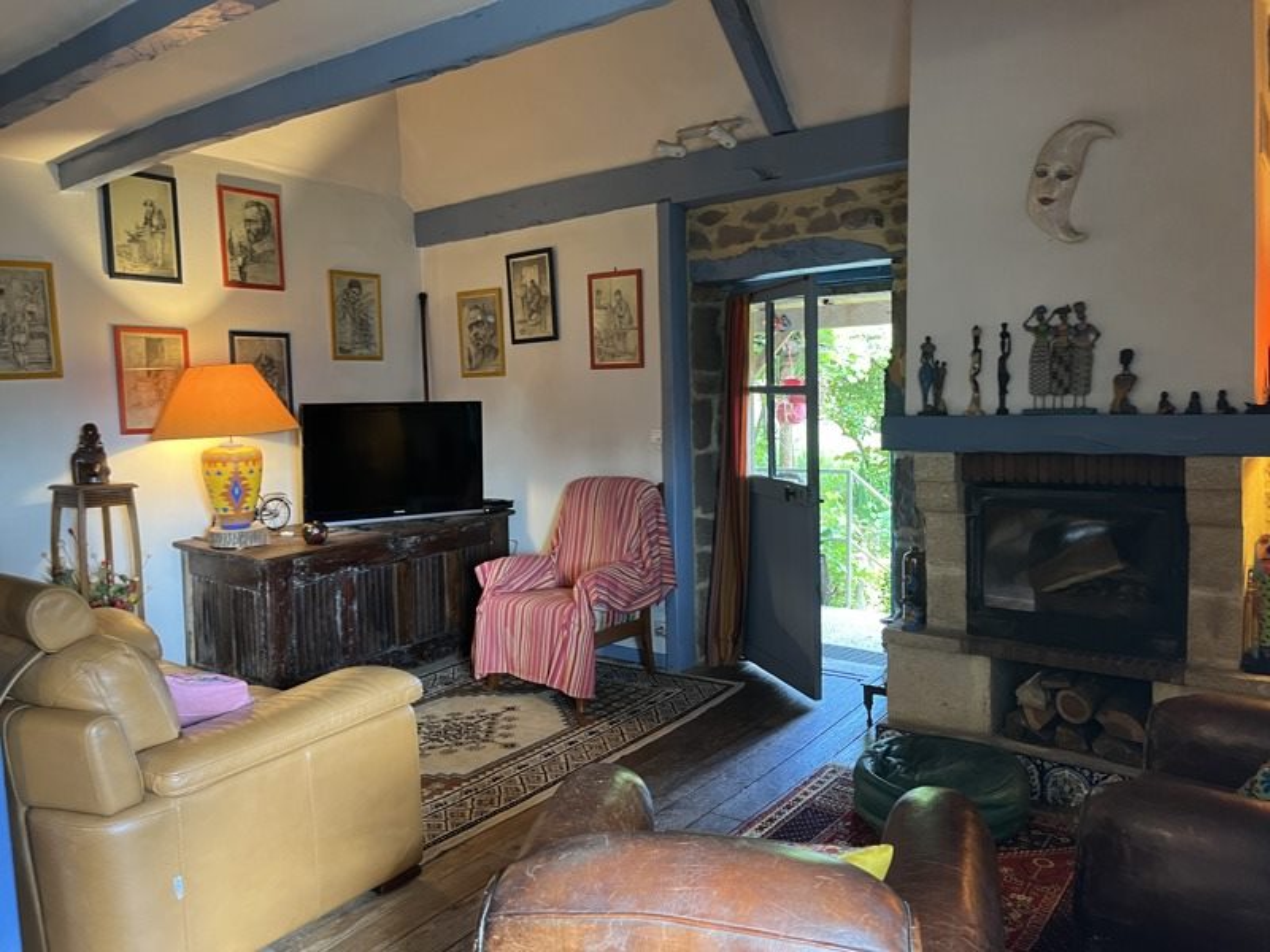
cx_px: 635
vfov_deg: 53.1
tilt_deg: -5.9
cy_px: 476
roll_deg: +2.3
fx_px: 954
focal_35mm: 26
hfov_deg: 67.3
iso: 320
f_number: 1.6
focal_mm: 5.1
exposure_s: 1/50
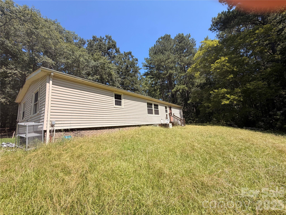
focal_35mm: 14
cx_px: 143
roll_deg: +5.2
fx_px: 116
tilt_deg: +8.6
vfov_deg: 85.7
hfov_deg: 102.1
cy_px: 108
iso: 32
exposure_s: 1/770
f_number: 2.2
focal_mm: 2.22
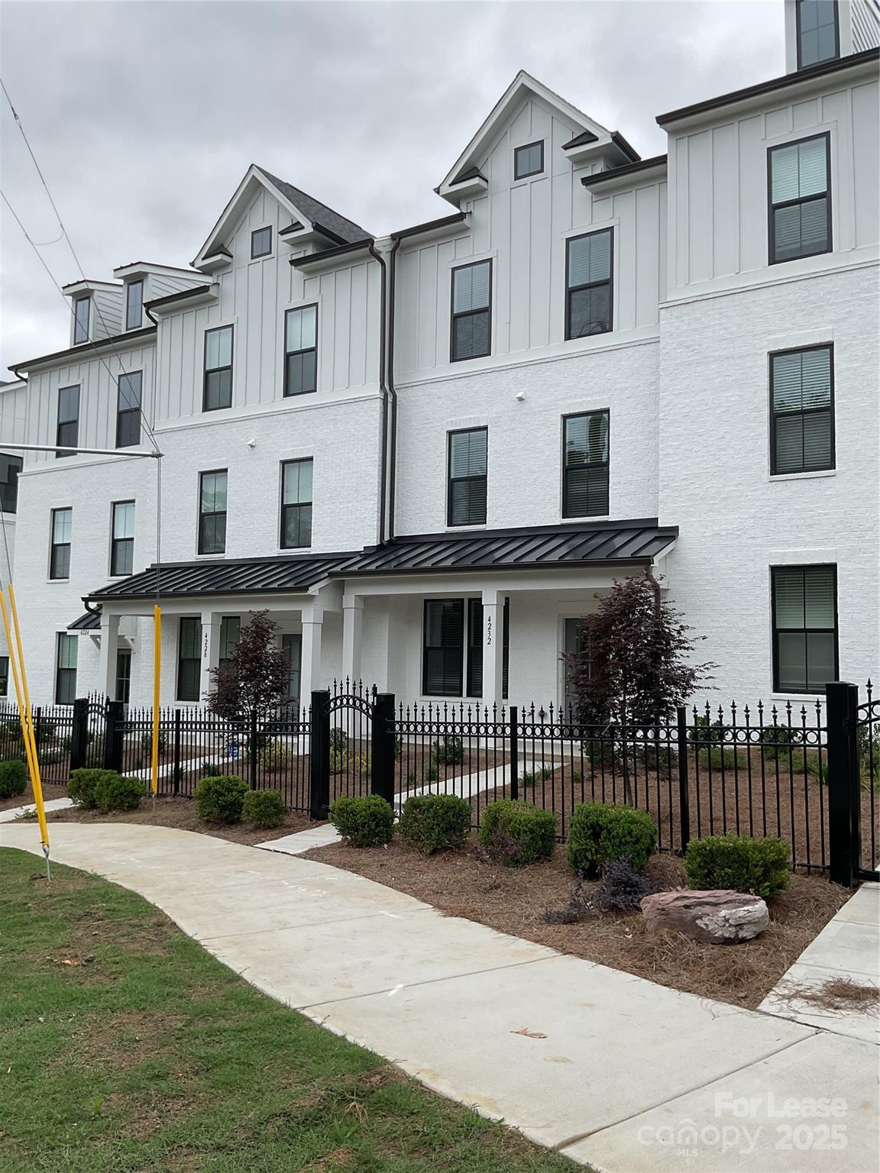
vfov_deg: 61.7
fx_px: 983
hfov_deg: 48.2
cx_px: 440
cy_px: 586
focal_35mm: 29
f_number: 1.8
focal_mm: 3
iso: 16
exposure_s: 1/1626
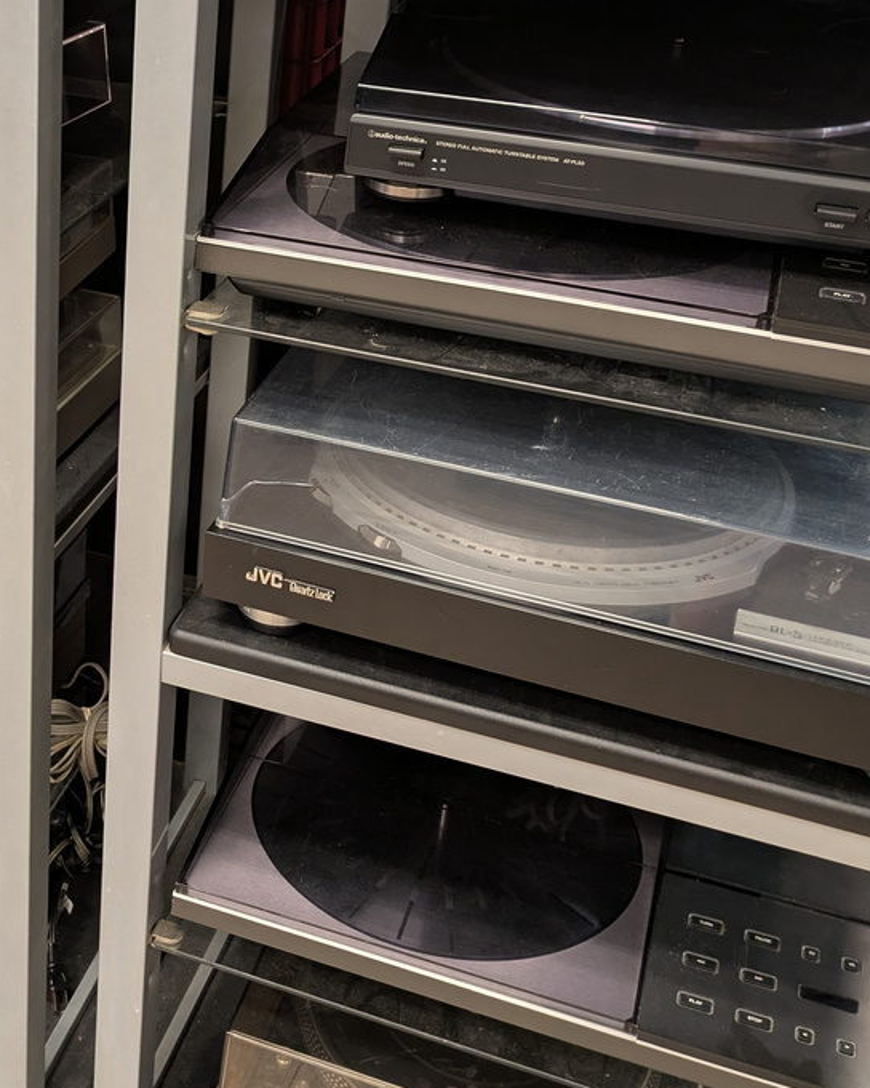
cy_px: 398
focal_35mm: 49
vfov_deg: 37.8
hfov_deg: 29.9
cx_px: 142
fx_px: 1577
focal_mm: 5.43
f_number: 1.89
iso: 266
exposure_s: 1/24
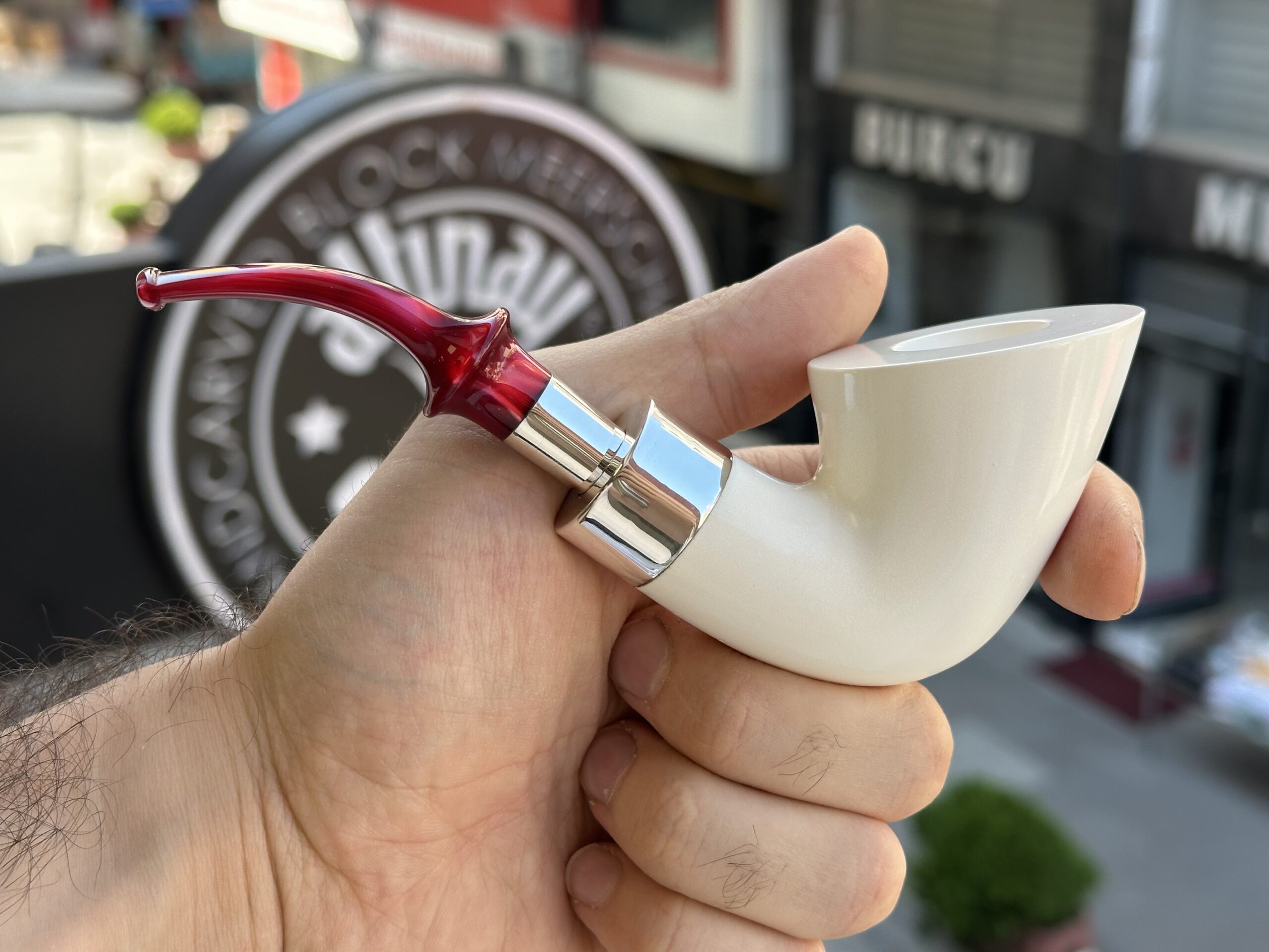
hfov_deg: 39.7
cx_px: 634
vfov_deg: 30.3
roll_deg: +0.1
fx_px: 1760
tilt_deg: -20.3
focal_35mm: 48
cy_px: 476
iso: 64
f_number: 1.78
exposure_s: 1/549
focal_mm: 6.86
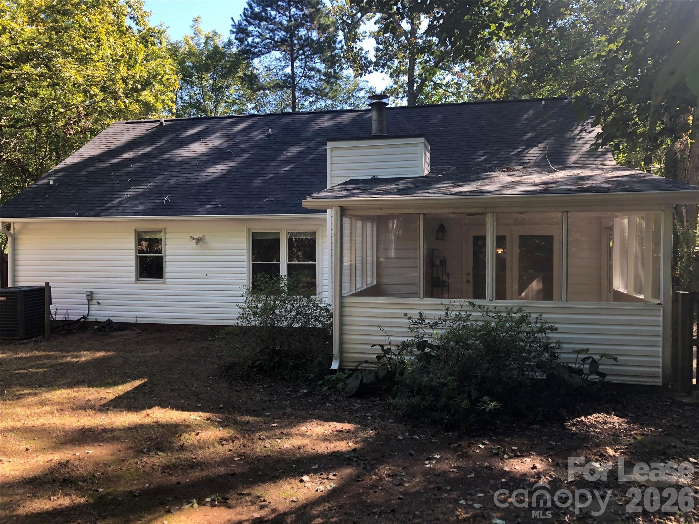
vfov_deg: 49.7
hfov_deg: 63.4
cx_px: 350
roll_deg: +1.3
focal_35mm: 28
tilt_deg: -0.6
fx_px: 565
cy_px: 262
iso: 25
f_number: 1.8
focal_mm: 3.99
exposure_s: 1/120
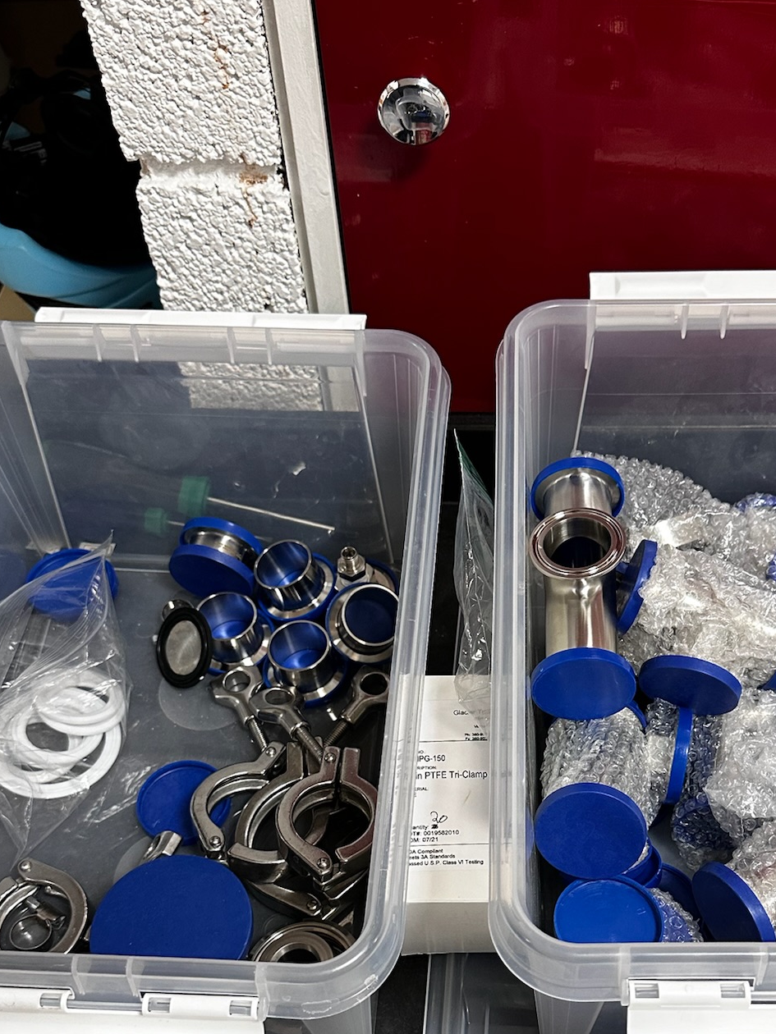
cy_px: 714
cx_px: 464
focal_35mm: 39
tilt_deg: -56.6
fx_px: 1166
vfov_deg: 46.9
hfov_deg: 36.7
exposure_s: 1/50
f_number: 1.78
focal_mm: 6.86
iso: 250
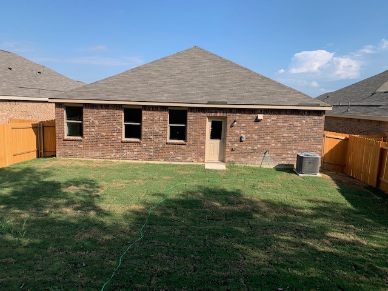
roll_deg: -0.8
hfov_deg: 67.3
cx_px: 194
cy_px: 146
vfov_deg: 53.1
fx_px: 291
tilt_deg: -4.9
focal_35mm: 26
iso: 25
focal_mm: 4.25
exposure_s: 1/1718
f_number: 1.8
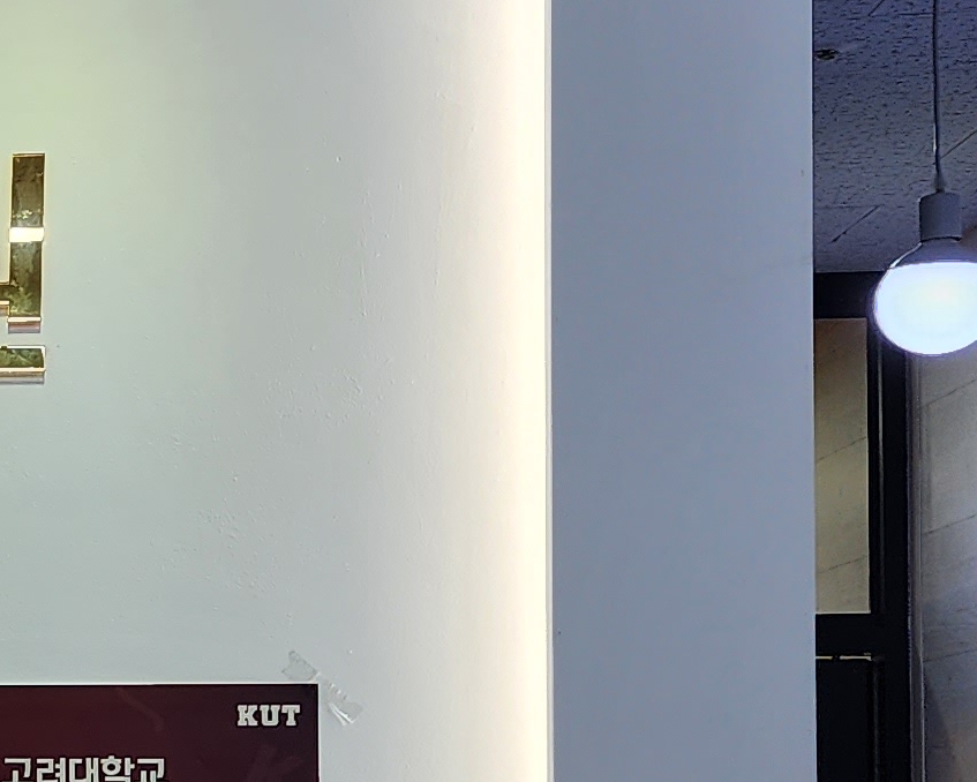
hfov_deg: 15.6
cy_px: 725
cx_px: -758
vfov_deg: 14.4
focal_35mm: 106
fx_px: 3066
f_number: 1.8
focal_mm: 6.4
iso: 50
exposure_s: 1/120
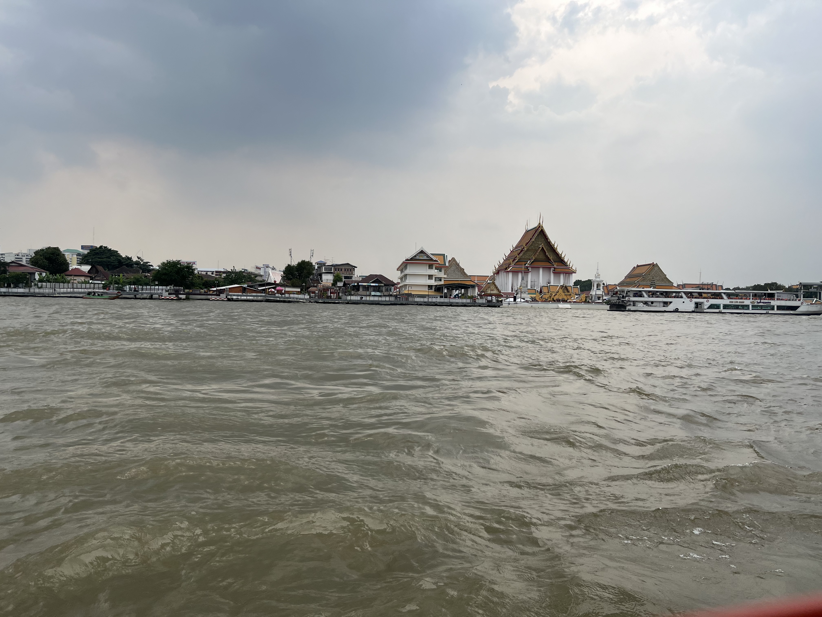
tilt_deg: +0.9
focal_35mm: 26
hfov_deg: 67.3
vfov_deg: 53.1
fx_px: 617
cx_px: 411
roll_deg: -2.3
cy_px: 308
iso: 50
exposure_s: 1/3413
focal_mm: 5.1
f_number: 1.6
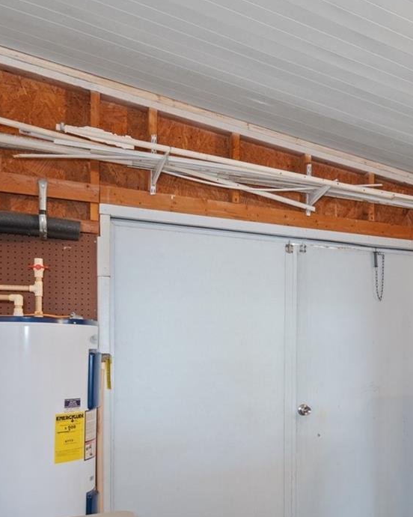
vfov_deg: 48.1
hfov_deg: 34.3
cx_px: 462
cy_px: 355
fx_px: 565
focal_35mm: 37
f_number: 8
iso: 400
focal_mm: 17
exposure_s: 1.6
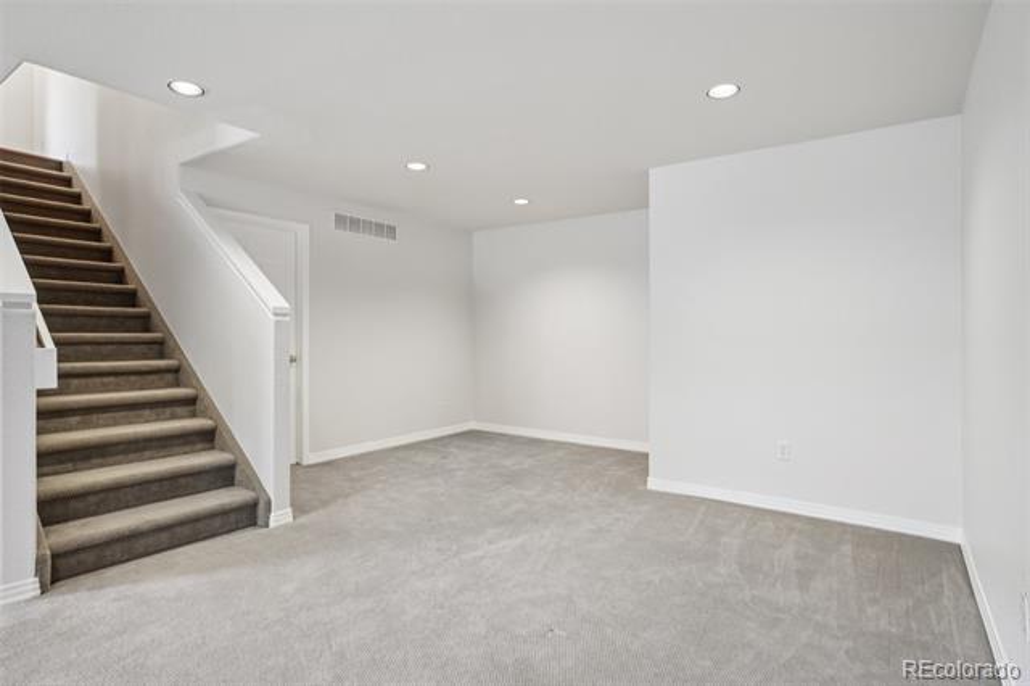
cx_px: 515
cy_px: 343
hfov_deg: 90.0
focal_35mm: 18
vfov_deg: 67.3
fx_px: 515
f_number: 8
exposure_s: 1/6
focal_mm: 12
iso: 400
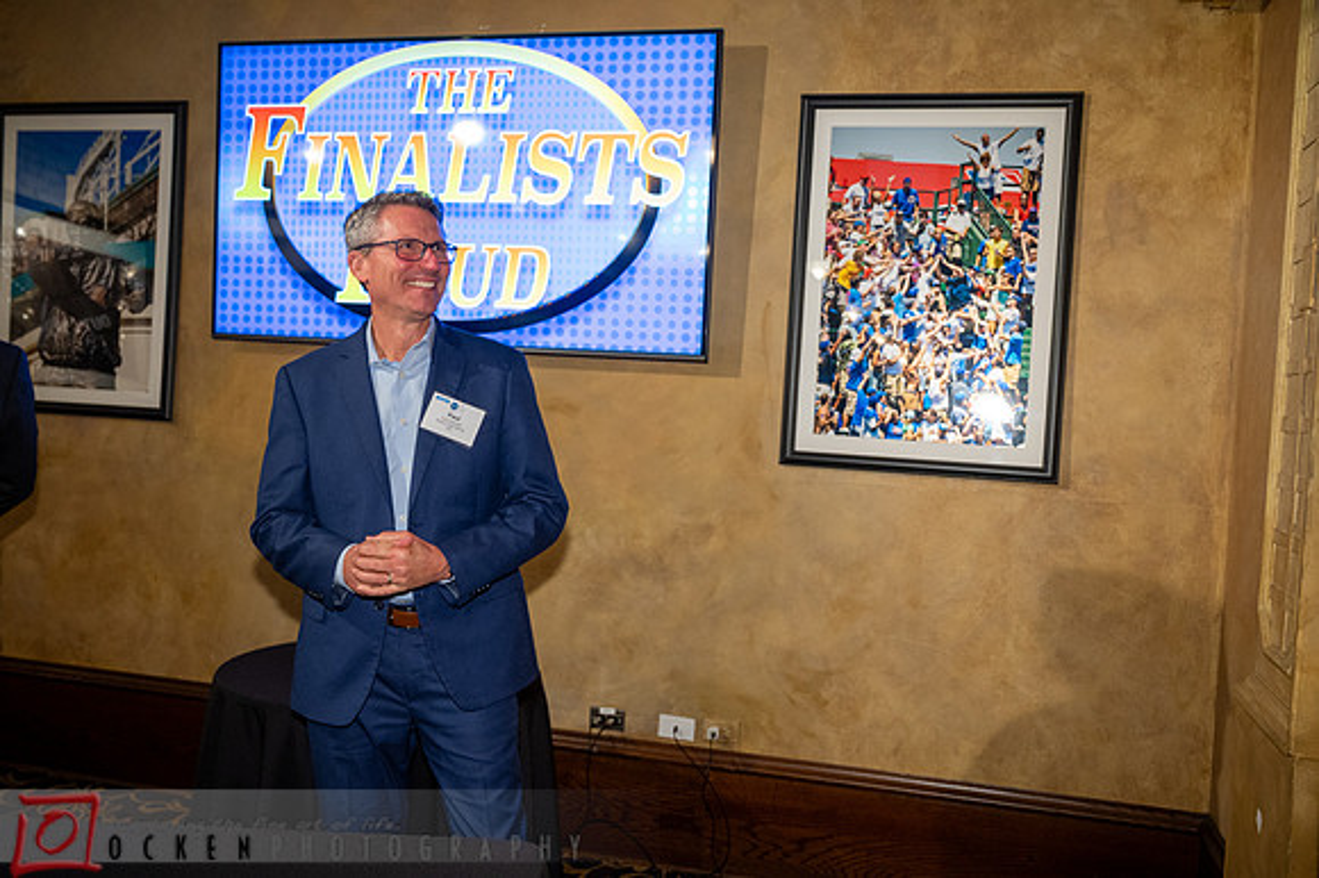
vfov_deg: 41.1
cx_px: 660
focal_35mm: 32
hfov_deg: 58.7
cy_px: 439
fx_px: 1172
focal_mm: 32
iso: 2500
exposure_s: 1/100
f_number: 4
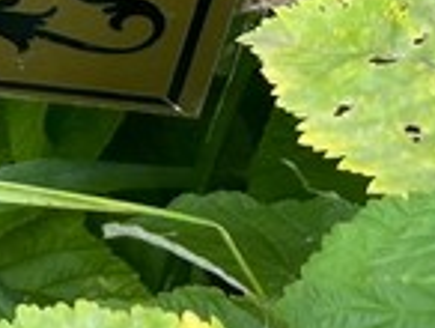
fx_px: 1787
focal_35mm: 142
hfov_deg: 12.5
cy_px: -346
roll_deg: +5.9
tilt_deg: -37.6
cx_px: -381
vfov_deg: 9.7
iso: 32
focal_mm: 4.2
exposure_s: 1/264
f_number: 1.6
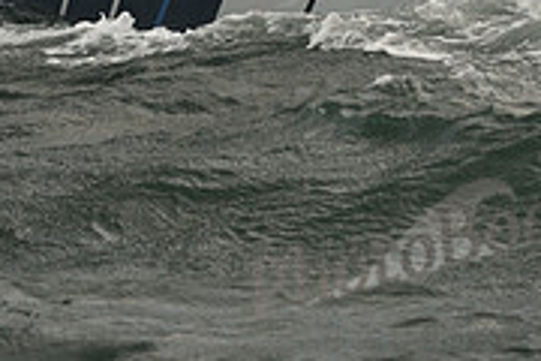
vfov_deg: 6.0
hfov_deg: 9.1
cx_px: 93
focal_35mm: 225
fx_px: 3381
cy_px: -179
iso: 250
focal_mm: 70
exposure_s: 1/500
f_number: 5.6
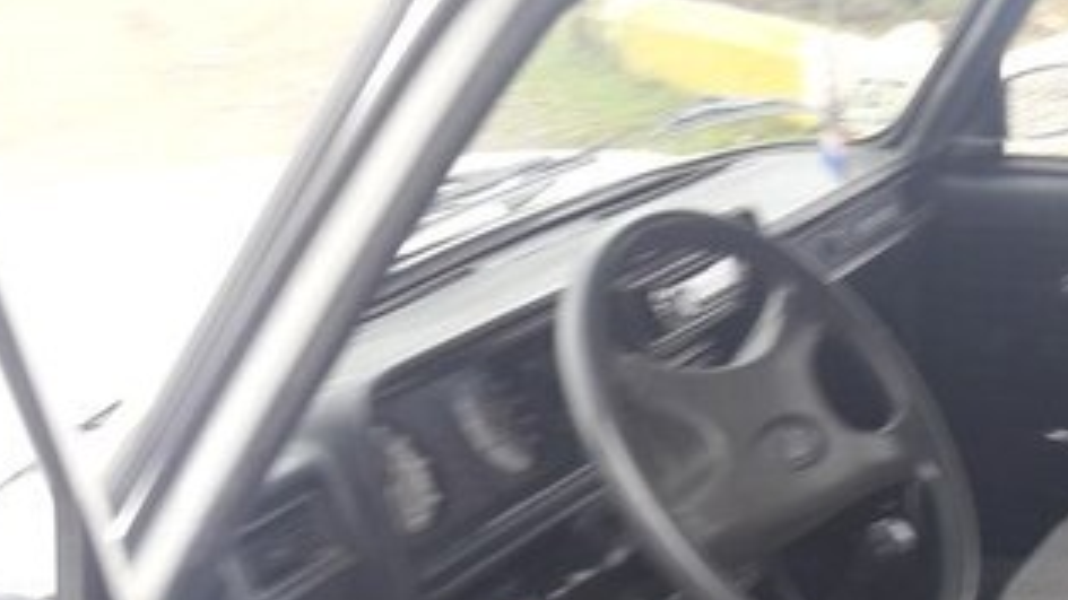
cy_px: 724
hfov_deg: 31.7
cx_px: 905
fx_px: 1812
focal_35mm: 64
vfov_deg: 17.9
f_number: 1.9
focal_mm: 3.7
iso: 50
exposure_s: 1/50
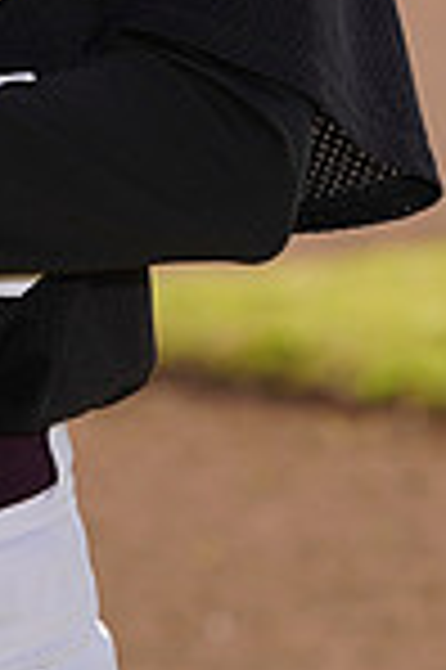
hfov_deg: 1.5
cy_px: -459
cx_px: -214
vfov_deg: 2.3
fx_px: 16595
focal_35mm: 891
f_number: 9
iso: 100
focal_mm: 229
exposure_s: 1/200
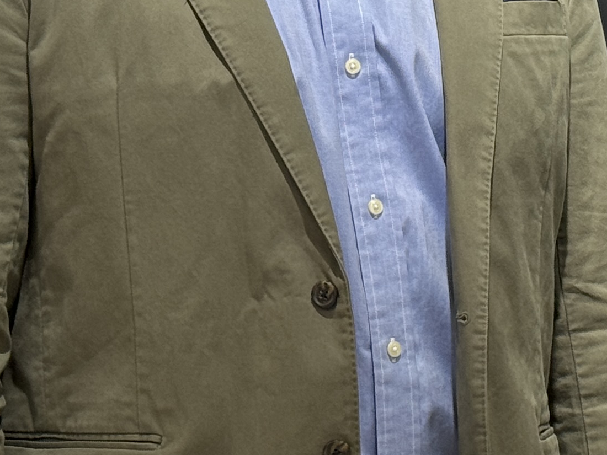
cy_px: 139
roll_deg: +1.3
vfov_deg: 8.4
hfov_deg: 11.1
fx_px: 3086
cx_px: 672
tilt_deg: -3.8
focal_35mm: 176
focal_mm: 6.76
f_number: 1.78
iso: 50
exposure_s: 1/100
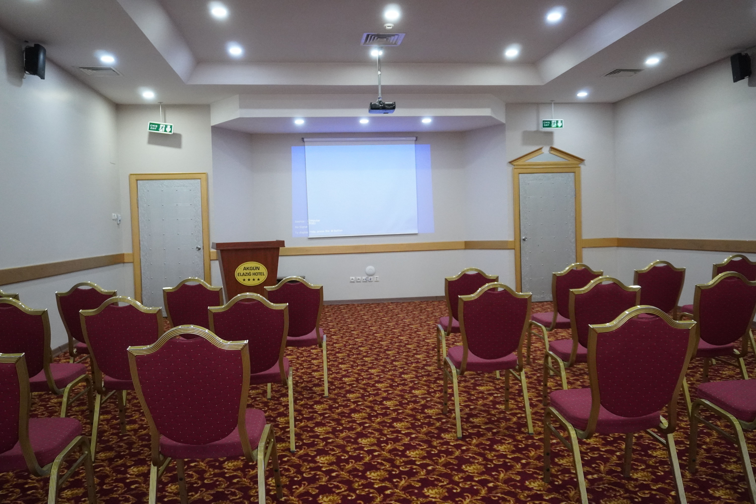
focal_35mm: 30
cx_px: 378
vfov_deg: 43.6
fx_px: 630
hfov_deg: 61.9
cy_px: 252
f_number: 4
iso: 4000
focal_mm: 20
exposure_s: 1/160
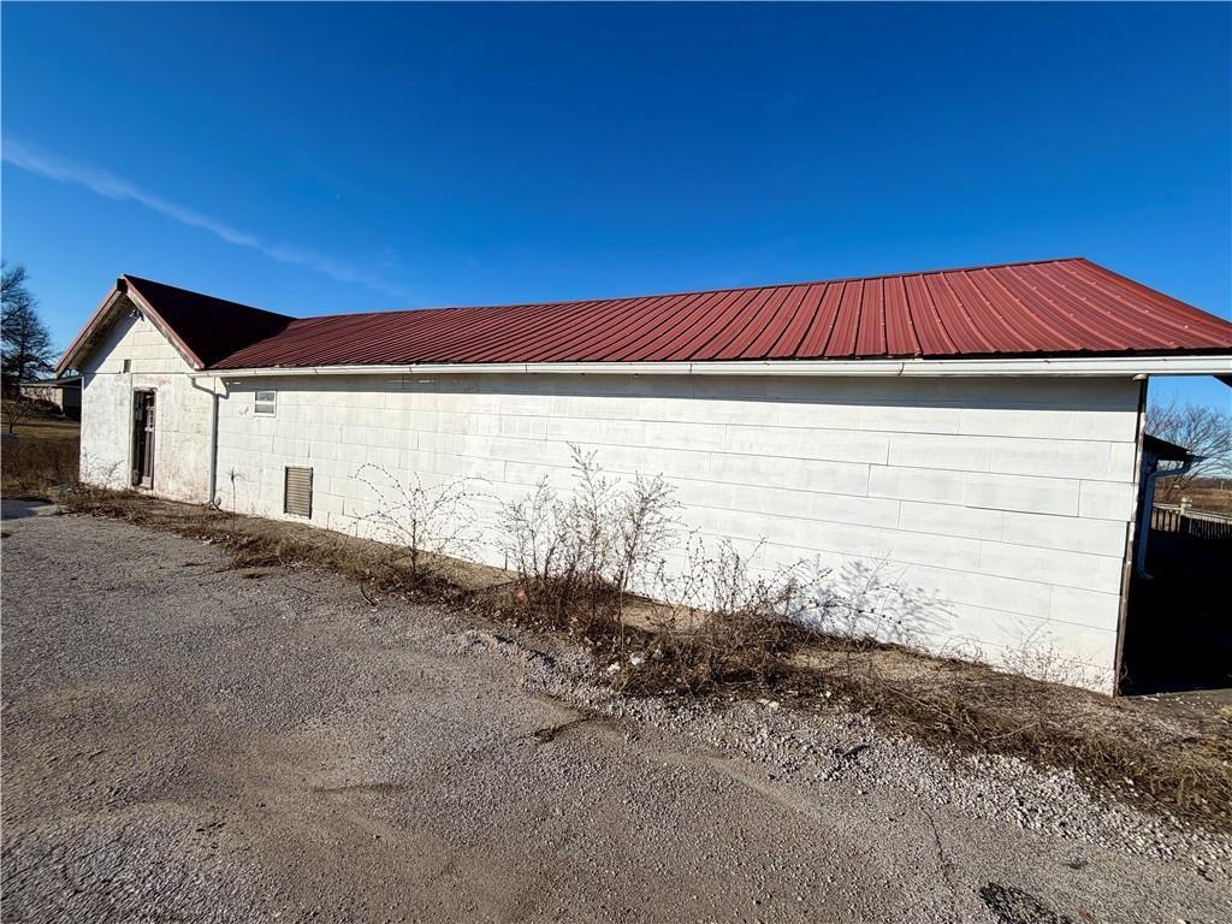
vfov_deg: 85.7
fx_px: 498
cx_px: 616
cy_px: 462
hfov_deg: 102.1
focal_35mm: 14
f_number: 2.2
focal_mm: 2.22
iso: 20
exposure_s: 1/1497
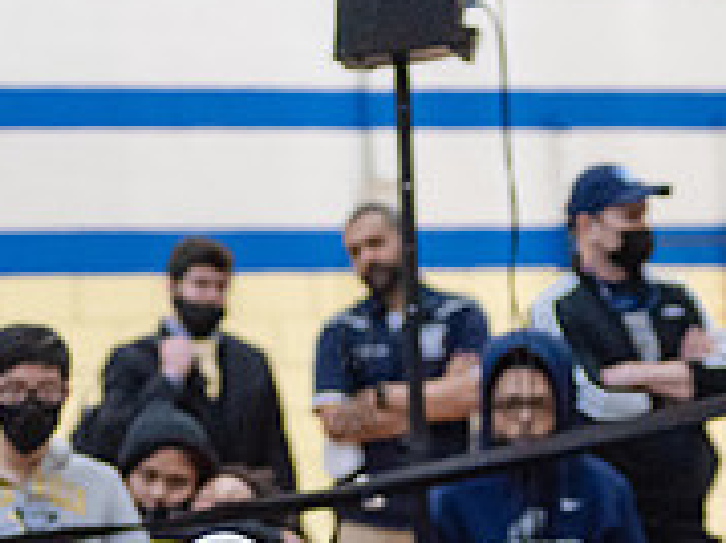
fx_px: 6518
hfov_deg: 6.4
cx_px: 436
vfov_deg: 4.7
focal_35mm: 311
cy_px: 845
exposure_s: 1/400
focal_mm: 86
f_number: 3.5
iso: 4000
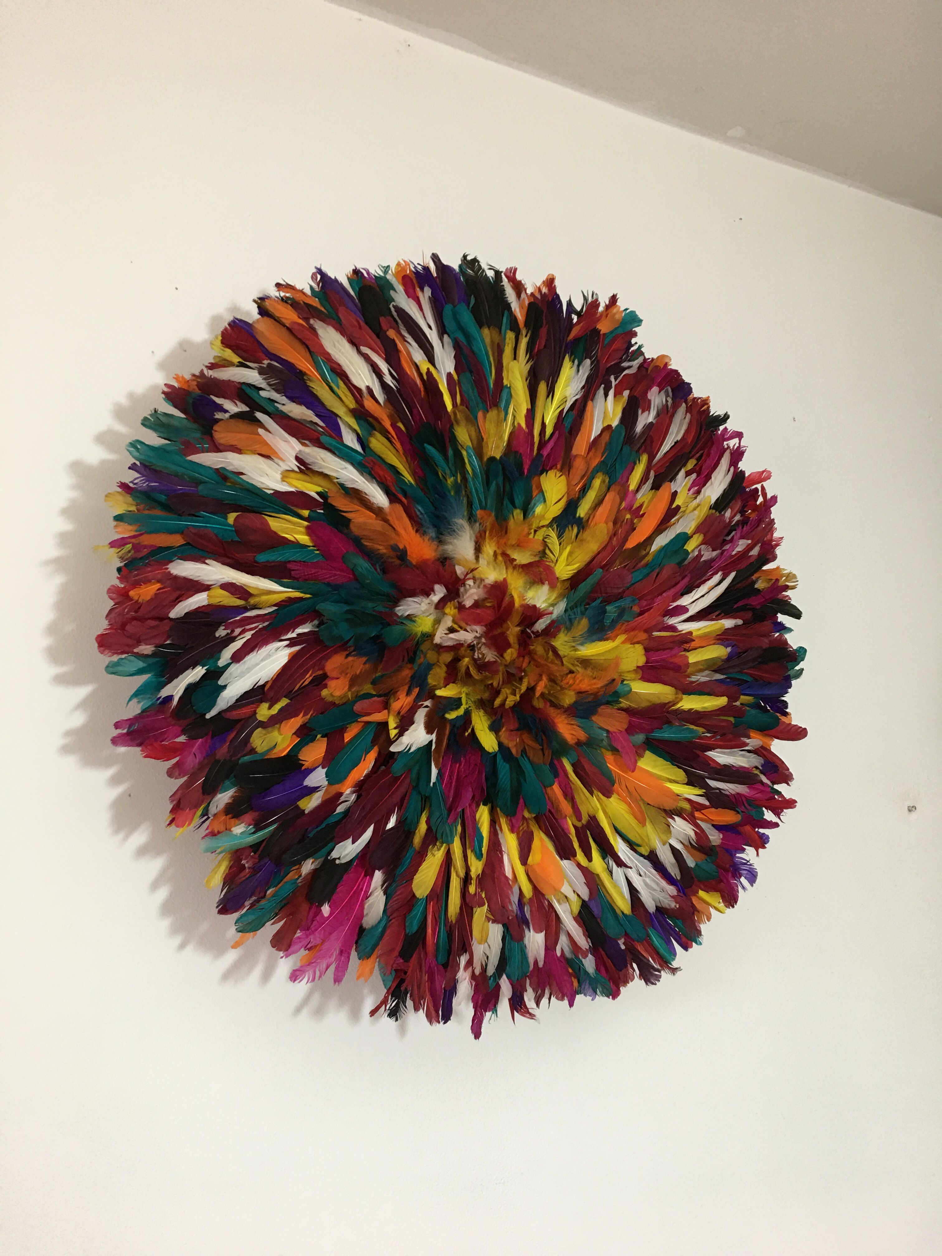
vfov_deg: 61.7
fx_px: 1052
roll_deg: +2.0
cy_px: 628
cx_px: 471
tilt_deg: +8.5
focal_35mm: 29
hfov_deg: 48.2
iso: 64
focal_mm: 4.15
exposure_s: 1/17
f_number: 2.2
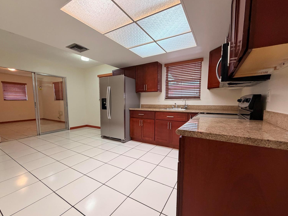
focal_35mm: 15
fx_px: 125
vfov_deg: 81.7
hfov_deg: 98.2
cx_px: 144
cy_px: 114
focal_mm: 2.22
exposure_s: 1/120
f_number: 2.2
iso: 250
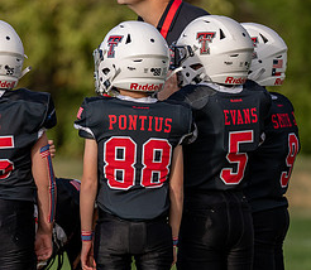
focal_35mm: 586
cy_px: 163
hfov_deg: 3.2
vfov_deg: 2.8
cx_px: 150
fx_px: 5582
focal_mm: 200
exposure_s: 1/1250
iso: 100
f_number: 2.8
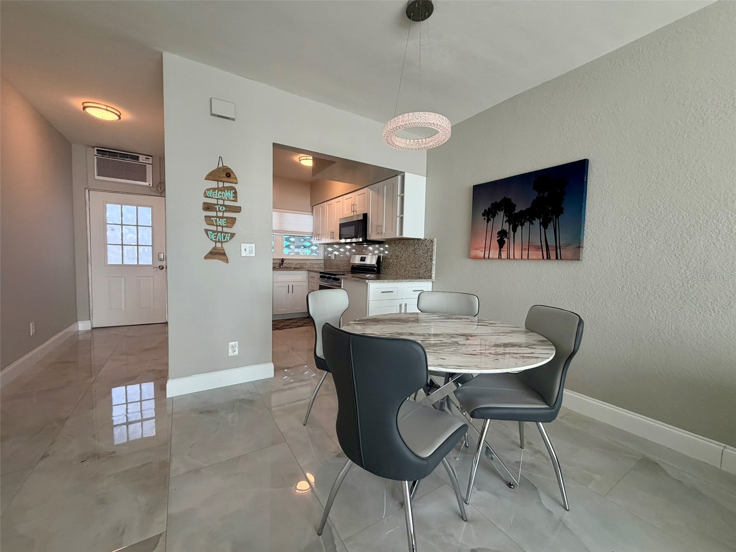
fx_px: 298
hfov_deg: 102.1
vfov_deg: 85.7
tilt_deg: -3.4
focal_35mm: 14
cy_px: 276
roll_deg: -0.8
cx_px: 368
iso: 200
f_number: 2.2
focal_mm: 2.22
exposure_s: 1/120
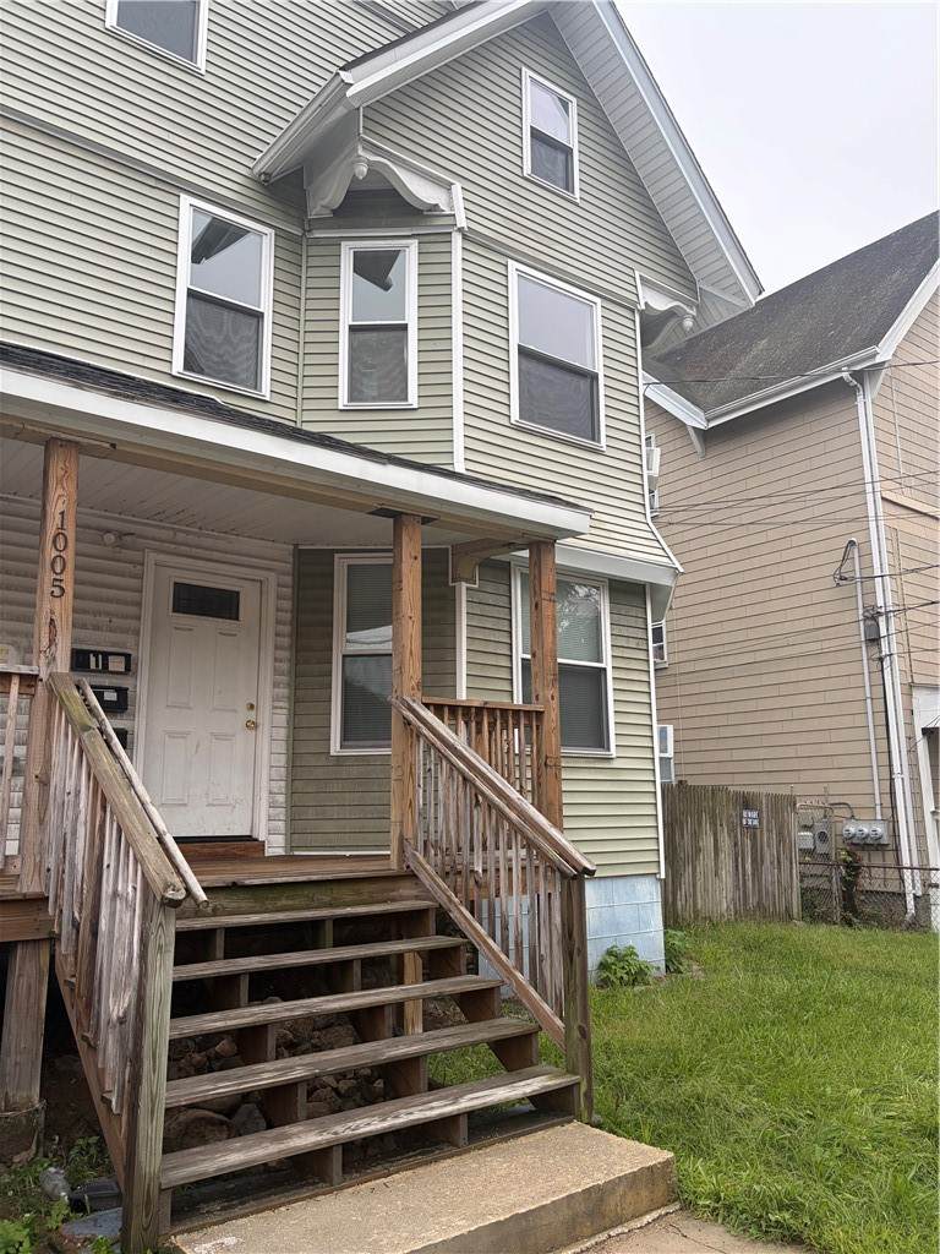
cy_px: 627
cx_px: 470
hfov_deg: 53.1
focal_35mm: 26
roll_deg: +0.8
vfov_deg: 67.3
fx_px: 941
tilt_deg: +12.0
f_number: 1.6
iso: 100
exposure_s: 1/122
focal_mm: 5.96
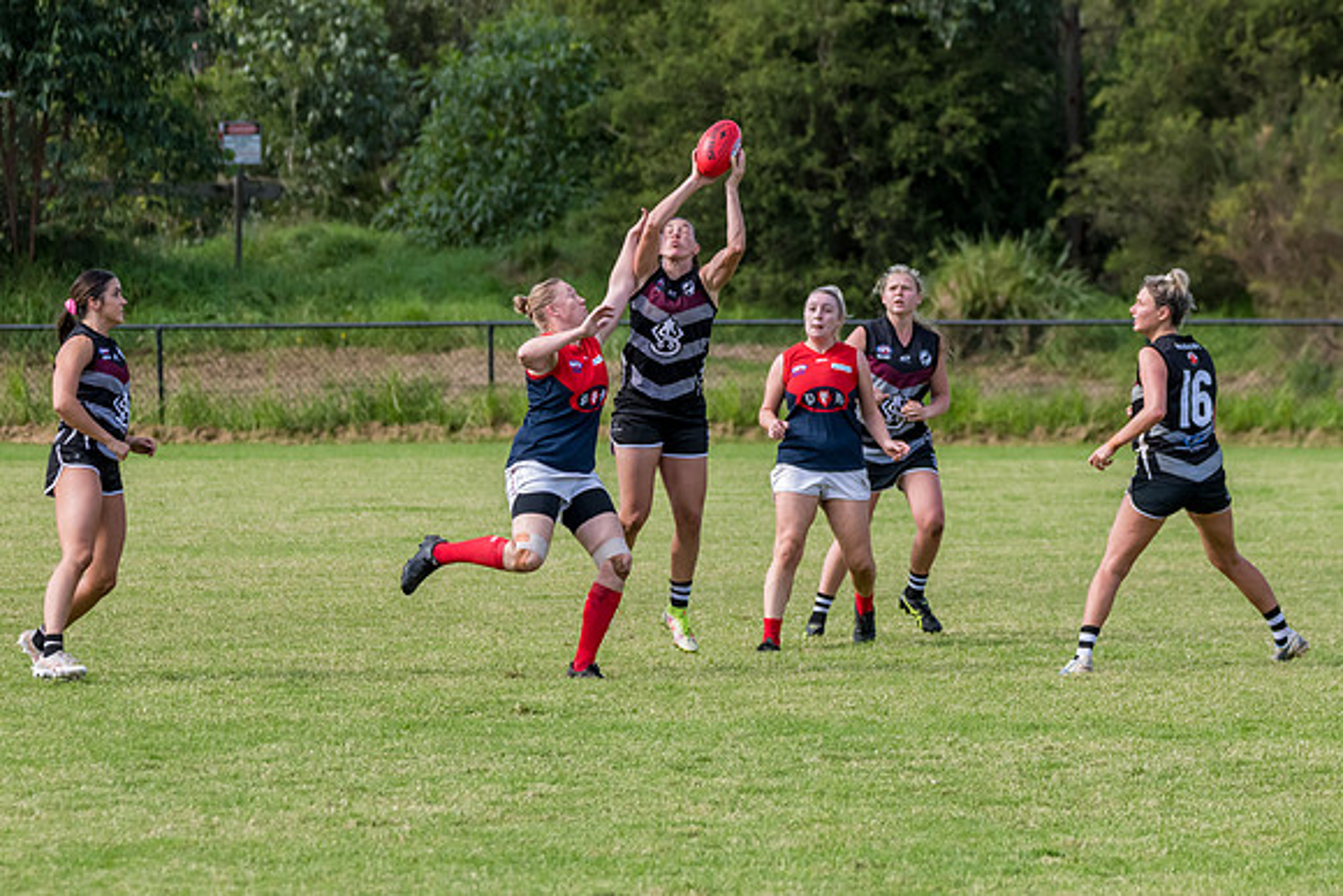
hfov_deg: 5.9
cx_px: 743
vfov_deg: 3.9
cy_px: 248
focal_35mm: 352
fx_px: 13117
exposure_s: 1/1600
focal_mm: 220
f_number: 5.6
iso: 800
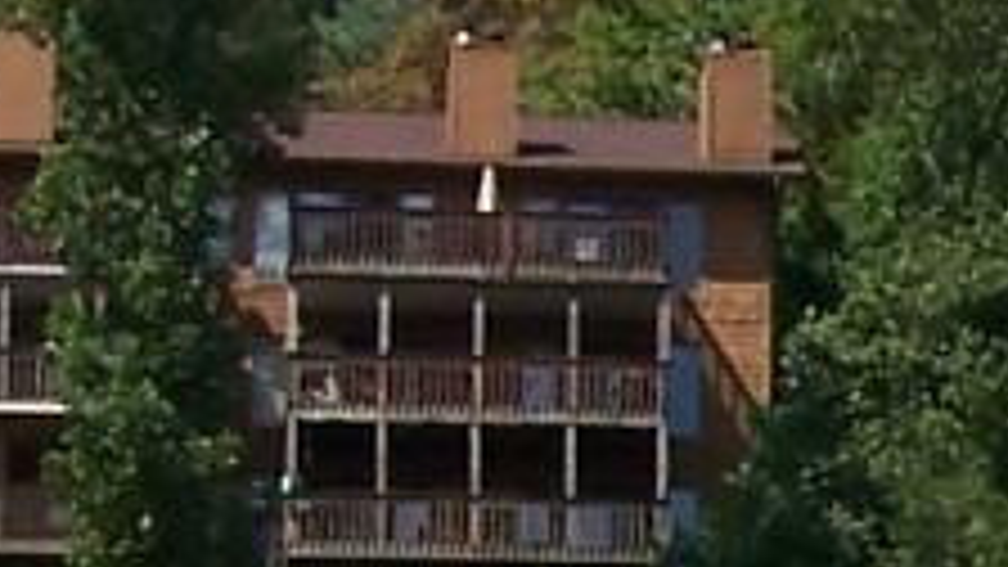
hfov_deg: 7.2
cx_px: 2016
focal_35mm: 287
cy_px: 1102
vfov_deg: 4.2
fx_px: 7671
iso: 80
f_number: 4
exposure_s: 1/800
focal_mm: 6.3
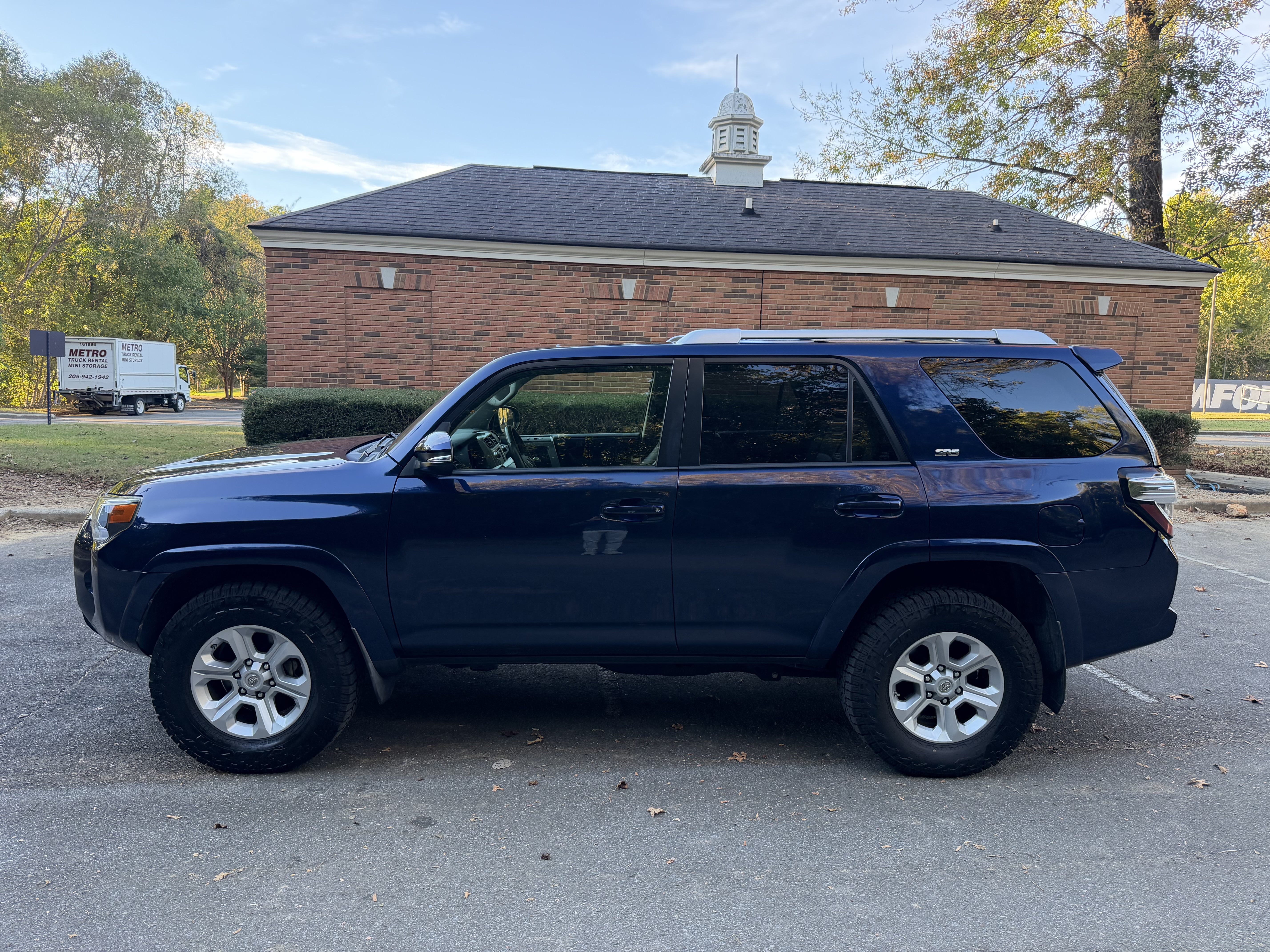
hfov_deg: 71.6
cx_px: 635
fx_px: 881
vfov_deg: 56.8
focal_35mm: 24
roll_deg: -1.7
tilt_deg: -6.8
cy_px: 476
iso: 200
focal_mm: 6.76
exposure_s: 1/231
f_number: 1.78
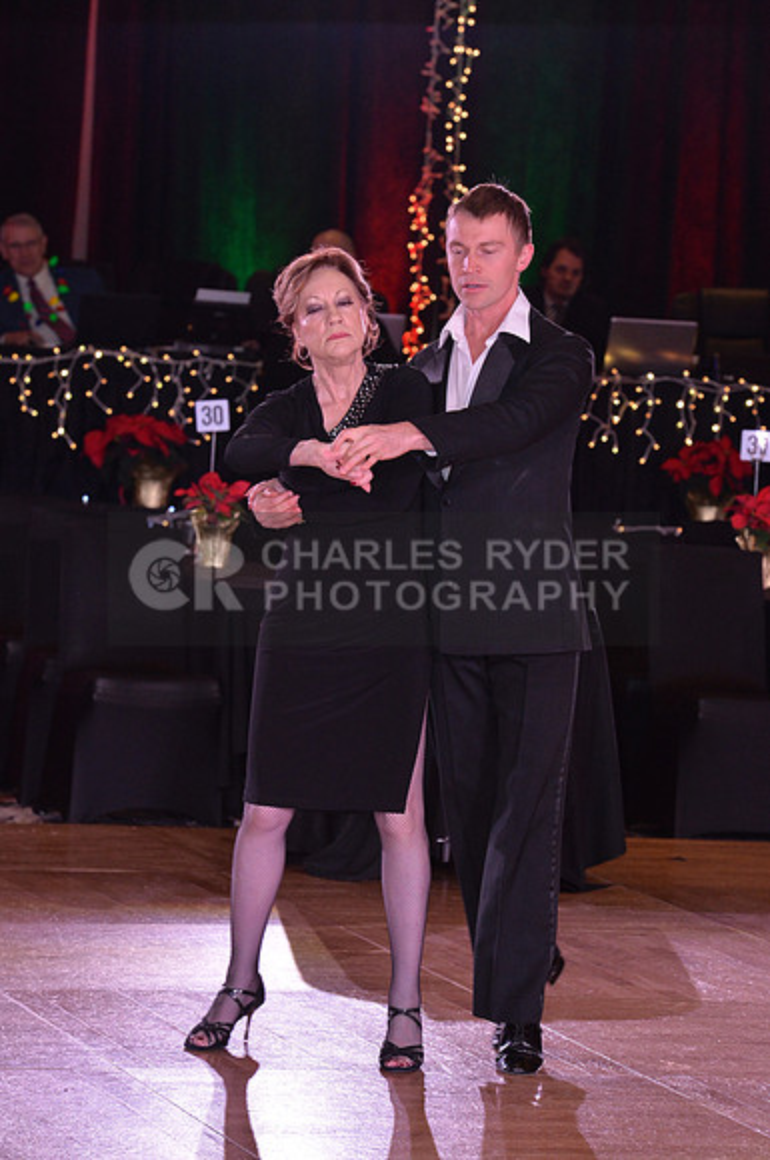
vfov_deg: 12.5
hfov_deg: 8.3
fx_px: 5309
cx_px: 385
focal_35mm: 165
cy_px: 580
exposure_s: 1/250
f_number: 7.1
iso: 2000
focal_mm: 165
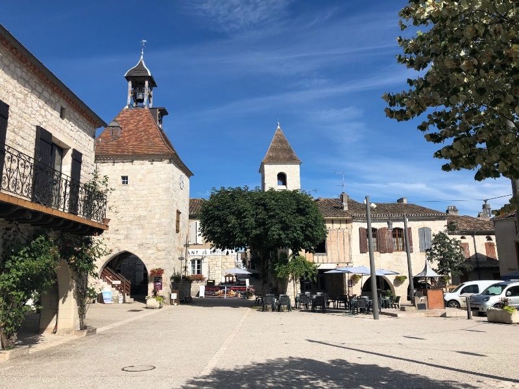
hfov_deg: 63.4
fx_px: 420
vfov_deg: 49.7
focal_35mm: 28
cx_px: 260
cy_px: 194
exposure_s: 1/2667
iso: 20
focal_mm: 3.99
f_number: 1.8
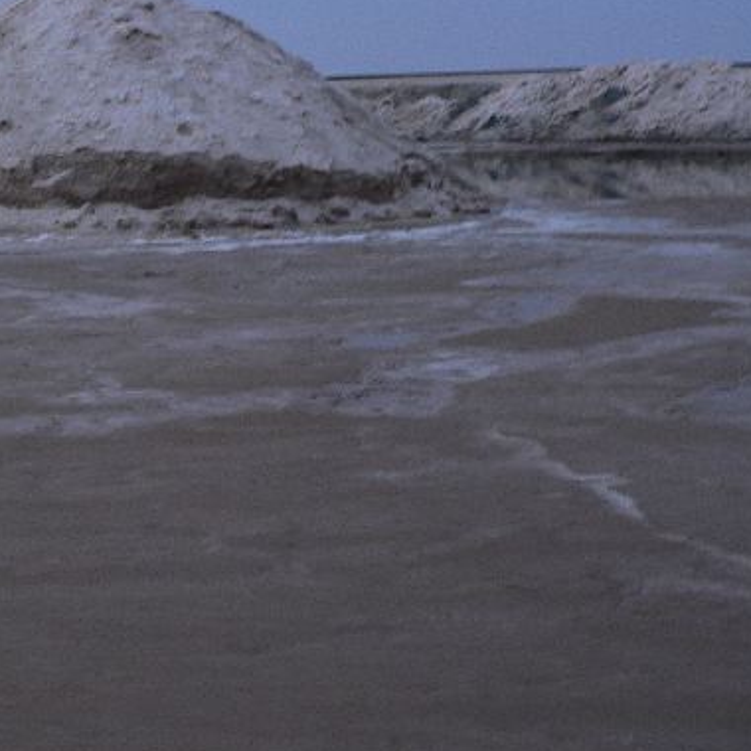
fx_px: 1645
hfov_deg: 24.6
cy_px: 200
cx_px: 16
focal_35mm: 67
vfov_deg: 25.5
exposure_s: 1/4
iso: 80
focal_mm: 6
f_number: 2.8
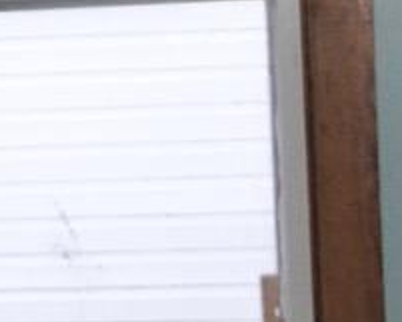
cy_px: 92
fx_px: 2131
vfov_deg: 8.6
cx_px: -10
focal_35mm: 179
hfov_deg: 10.7
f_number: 3.5
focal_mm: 20
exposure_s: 1/60
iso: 3200
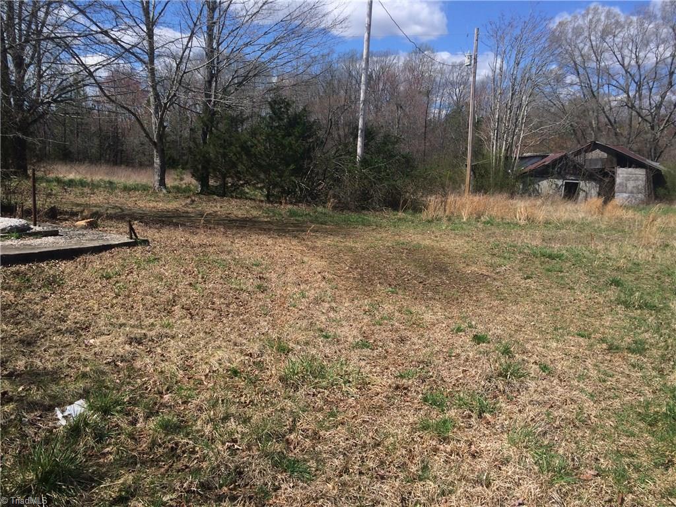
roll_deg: -1.9
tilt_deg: -10.1
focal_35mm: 29
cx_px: 338
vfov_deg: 48.2
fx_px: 566
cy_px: 254
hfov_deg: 61.7
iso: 32
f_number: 2.2
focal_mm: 4.15
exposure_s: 1/1953
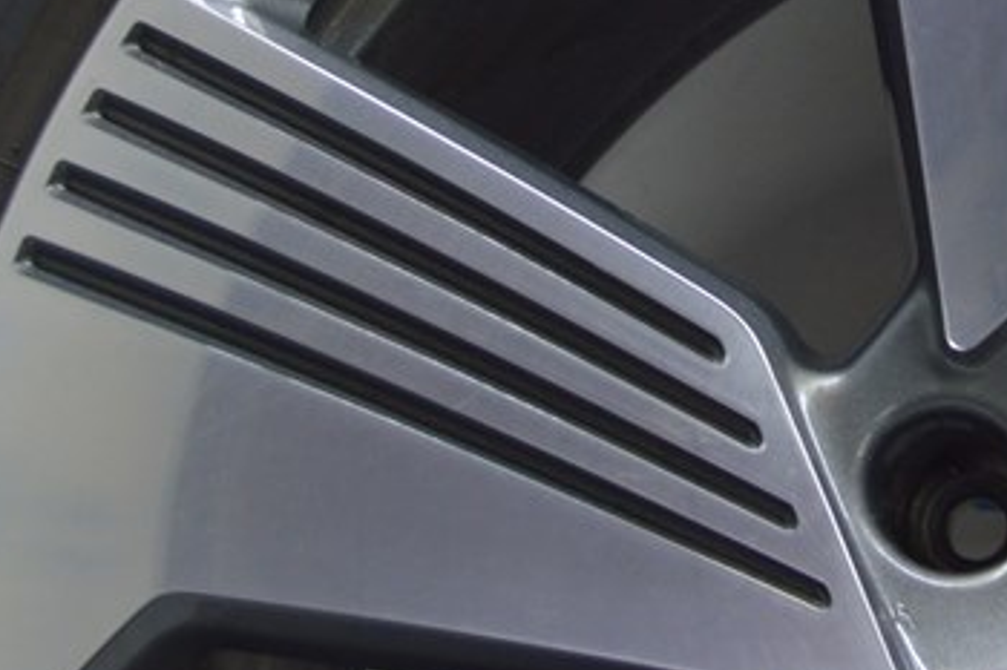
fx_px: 3187
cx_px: 1220
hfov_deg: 17.1
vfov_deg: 11.6
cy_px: -286
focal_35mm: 114
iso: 400
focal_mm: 26
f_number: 5.6
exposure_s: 1/20
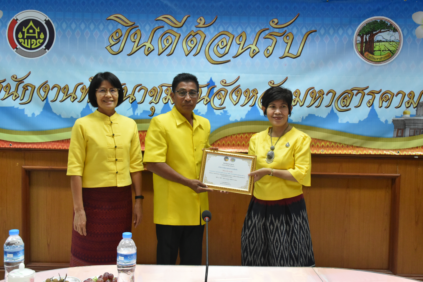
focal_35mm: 39
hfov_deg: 49.6
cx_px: 212
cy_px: 141
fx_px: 458
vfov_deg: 34.2
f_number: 5.6
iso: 3200
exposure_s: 1/125
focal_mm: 26
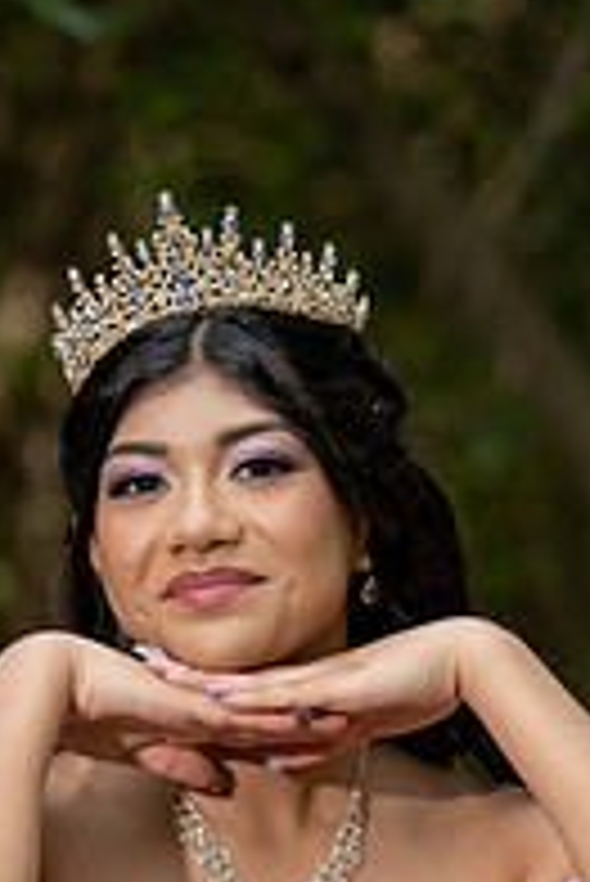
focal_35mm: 344
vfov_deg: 6.0
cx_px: 230
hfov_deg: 4.0
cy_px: 724
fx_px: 8441
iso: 200
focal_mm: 150
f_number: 2.8
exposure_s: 1/640
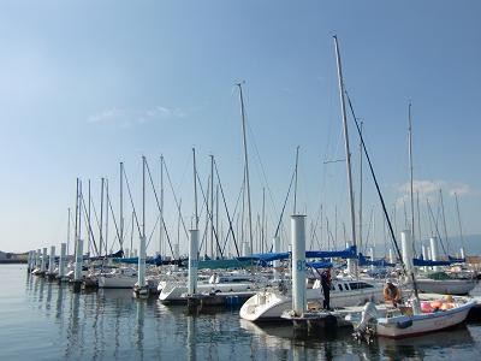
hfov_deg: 61.7
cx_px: 240
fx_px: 403
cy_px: 180
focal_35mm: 29
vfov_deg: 48.2
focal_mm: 5.2
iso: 64
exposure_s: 1/200
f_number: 7.9
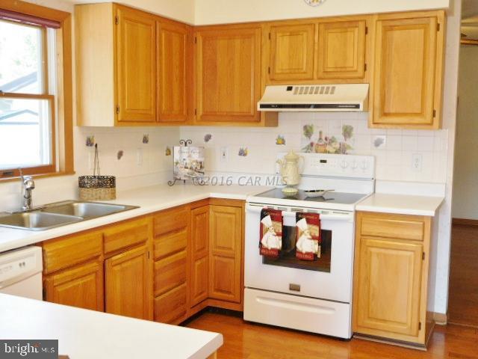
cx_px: 239
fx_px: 552
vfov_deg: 36.0
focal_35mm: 40
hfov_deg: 46.8
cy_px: 180
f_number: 3.9
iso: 160
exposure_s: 1/30
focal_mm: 7.1
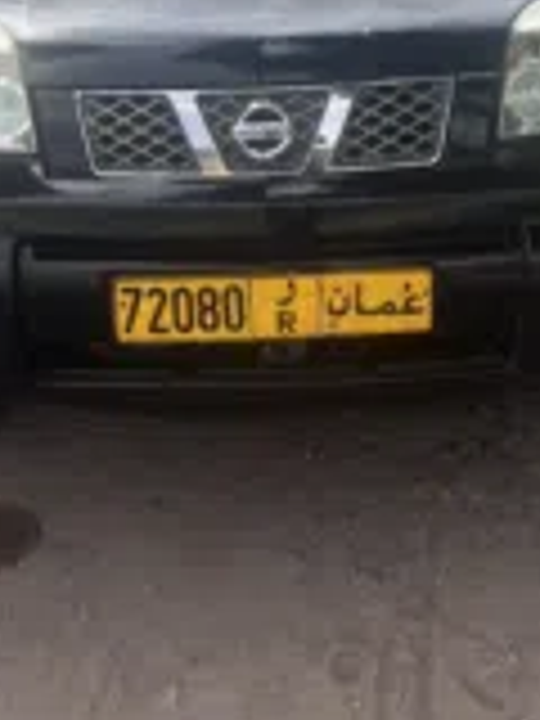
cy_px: -99
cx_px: 297
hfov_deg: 22.6
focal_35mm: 65
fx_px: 1352
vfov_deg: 27.0
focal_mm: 5.7
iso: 50
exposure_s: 1/1901
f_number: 1.5
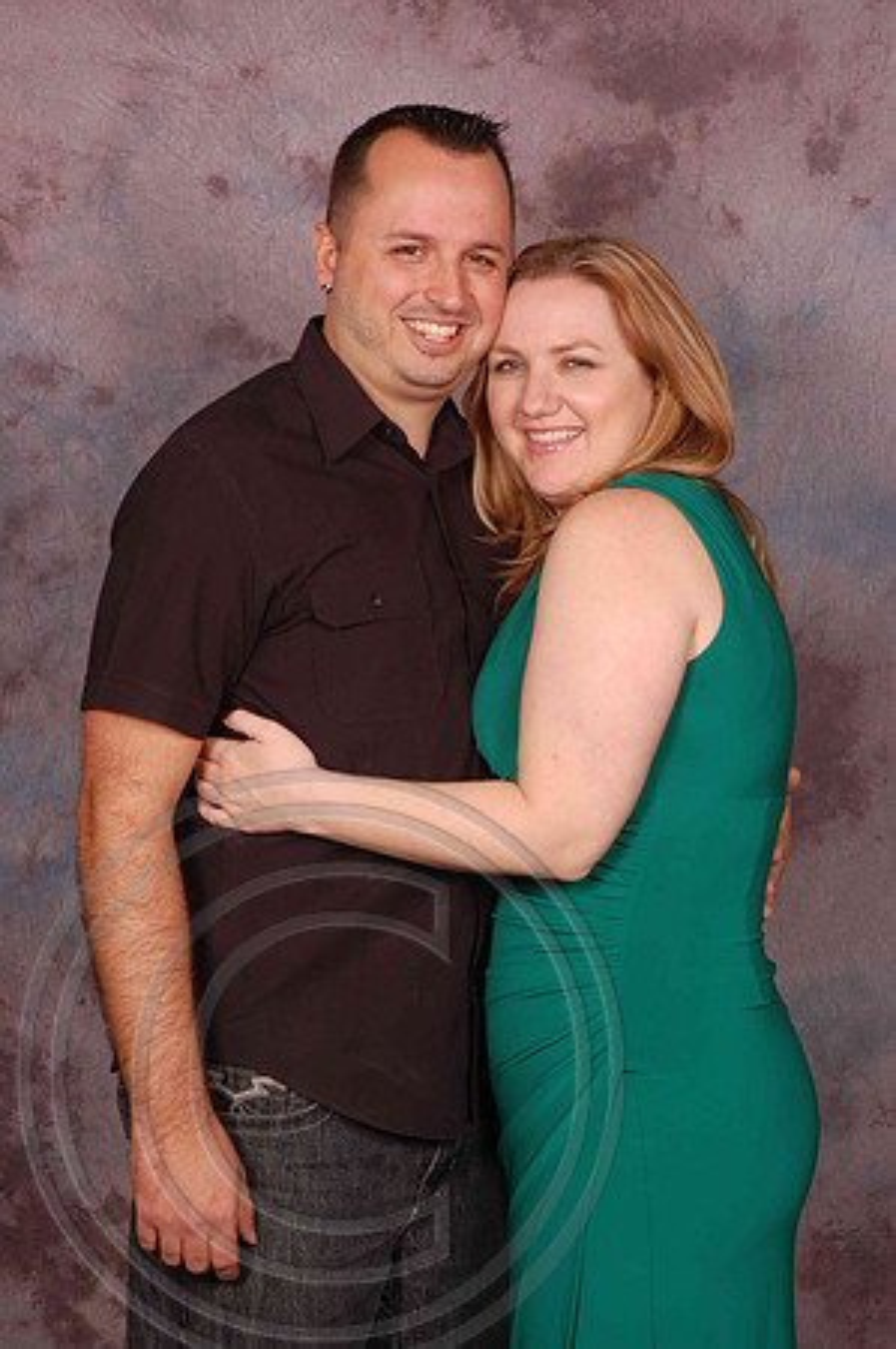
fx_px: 3087
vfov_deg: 24.6
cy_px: 674
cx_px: 448
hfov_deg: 16.5
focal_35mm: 82
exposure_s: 1/125
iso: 200
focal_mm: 55
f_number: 10
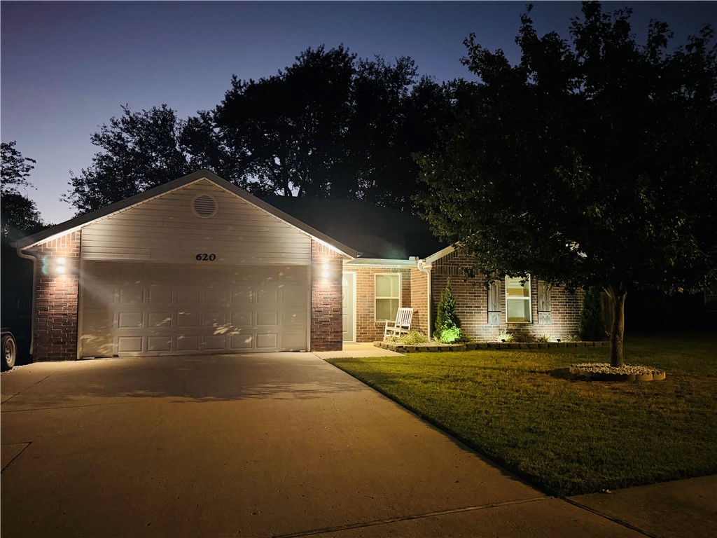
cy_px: 269
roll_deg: +0.0
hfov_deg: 71.6
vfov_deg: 56.8
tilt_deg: +4.5
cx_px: 358
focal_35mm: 24
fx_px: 497
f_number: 1.78
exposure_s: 1/15
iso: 2500
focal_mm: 6.76
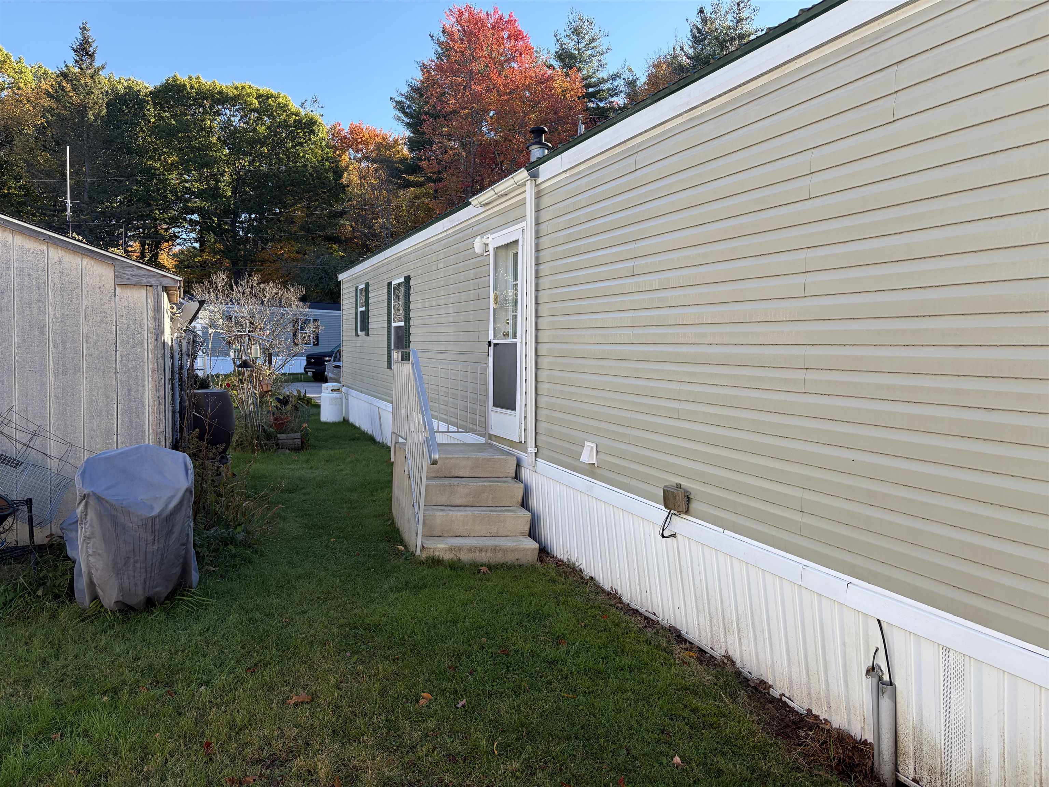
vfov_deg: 53.1
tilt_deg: -2.7
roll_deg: -0.4
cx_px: 524
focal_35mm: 26
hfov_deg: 67.3
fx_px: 788
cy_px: 394
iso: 50
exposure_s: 1/933
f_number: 1.6
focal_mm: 5.96
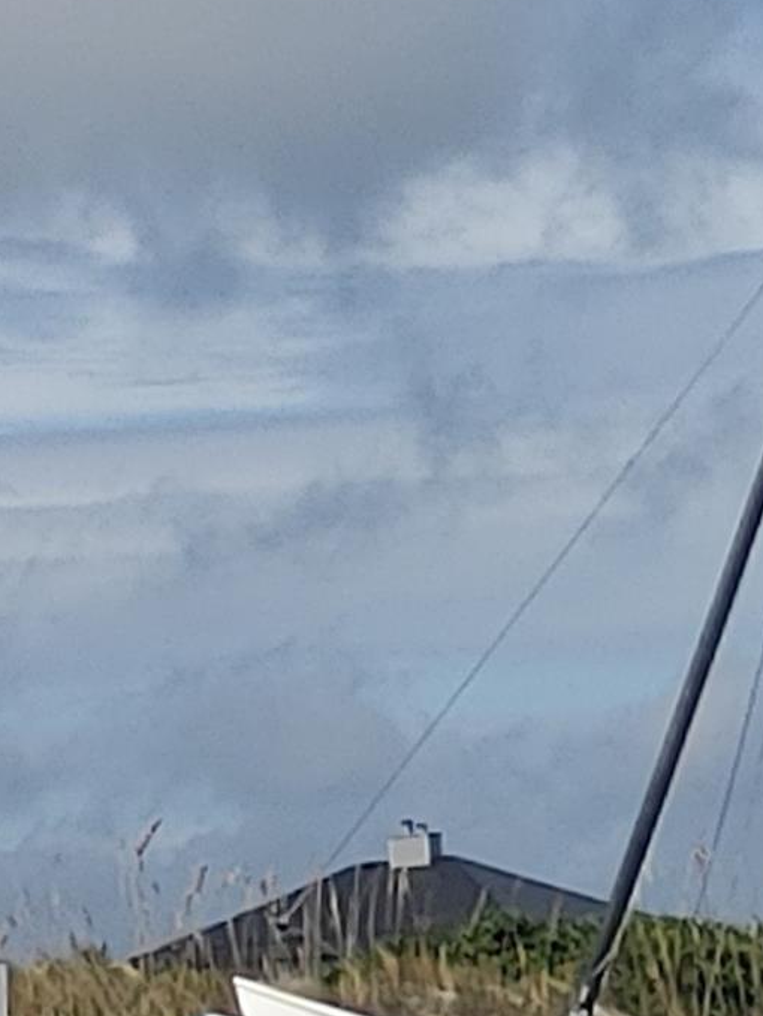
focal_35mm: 302
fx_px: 8867
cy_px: 612
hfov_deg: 4.9
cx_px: 643
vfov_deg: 6.6
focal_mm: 4.36
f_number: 1.8
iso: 50
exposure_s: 1/5263
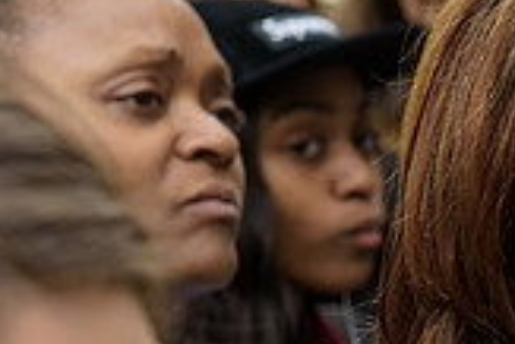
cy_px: 235
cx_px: 907
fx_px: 3565
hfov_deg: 8.0
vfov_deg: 5.5
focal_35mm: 249
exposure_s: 1/250
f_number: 5
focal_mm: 70
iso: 200
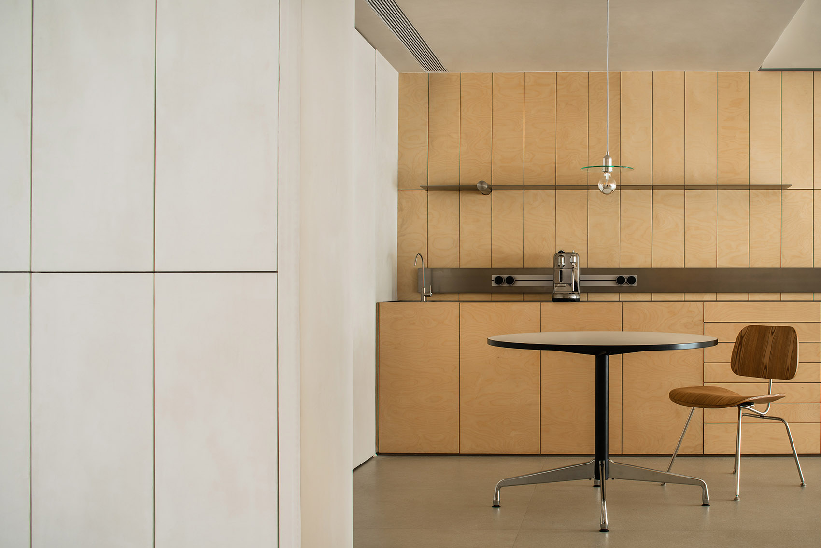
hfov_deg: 43.6
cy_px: 274
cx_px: 410
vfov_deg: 29.9
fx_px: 1027
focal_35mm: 45
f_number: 11
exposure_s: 1/2
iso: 100
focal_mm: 45
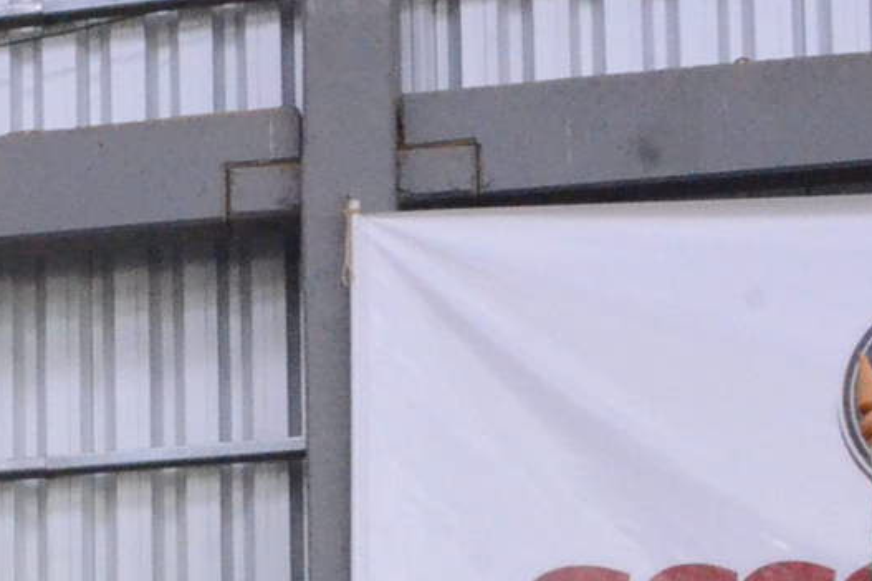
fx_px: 3051
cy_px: 1203
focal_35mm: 126
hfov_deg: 15.0
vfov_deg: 10.0
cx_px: -458
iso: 5000
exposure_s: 1/250
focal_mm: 18
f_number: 20
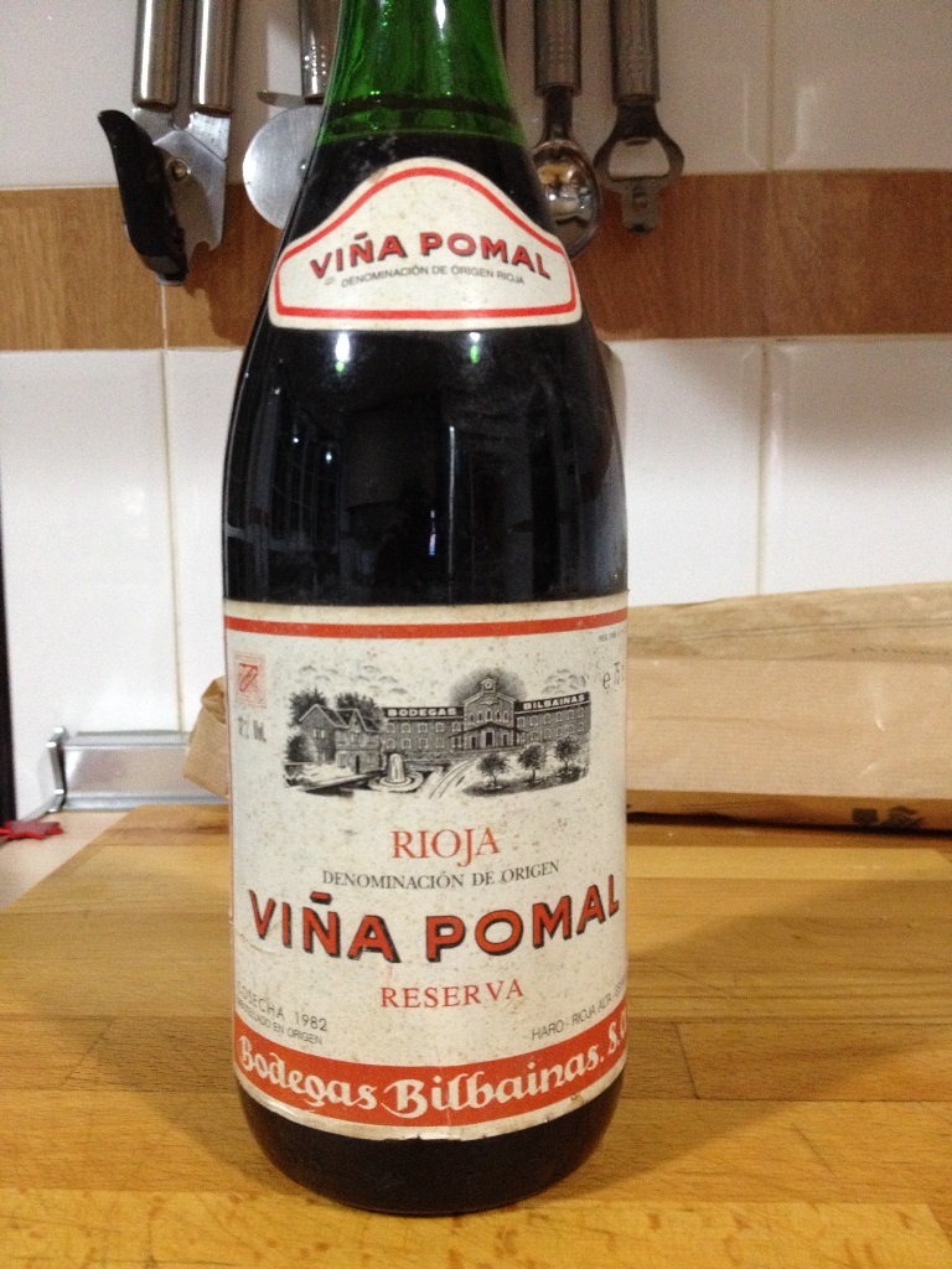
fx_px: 1283
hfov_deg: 40.7
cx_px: 476
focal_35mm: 35
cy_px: 634
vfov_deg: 52.6
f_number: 2.4
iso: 400
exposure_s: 1/15
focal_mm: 4.28
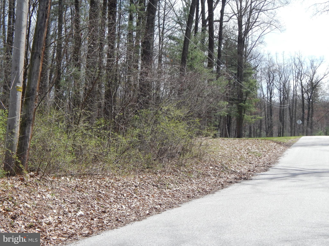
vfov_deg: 26.6
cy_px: 123
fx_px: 523
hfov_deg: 34.9
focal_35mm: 55
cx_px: 164
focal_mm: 9.7
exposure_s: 1/640
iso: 400
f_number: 7.6
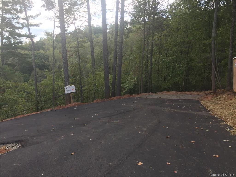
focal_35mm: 29
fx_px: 198
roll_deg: +0.3
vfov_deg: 48.2
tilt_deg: -6.6
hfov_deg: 61.7
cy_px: 88
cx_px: 118
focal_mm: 4.15
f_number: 2.2
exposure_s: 1/302
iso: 32
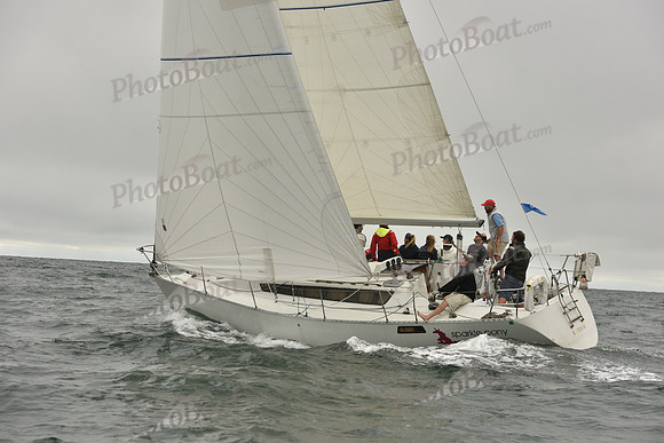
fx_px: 1476
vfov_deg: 17.1
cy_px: 222
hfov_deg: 25.4
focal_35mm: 80
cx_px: 332
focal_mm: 80
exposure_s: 1/800
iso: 320
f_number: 7.1
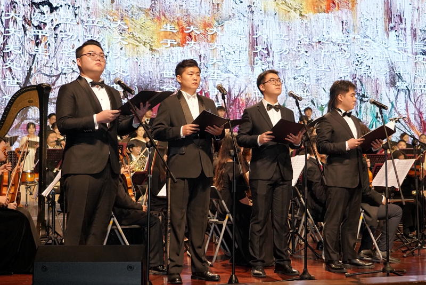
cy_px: 142
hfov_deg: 34.5
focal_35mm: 58
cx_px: 213
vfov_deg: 23.4
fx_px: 687
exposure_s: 1/200
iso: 1600
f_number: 4
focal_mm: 39
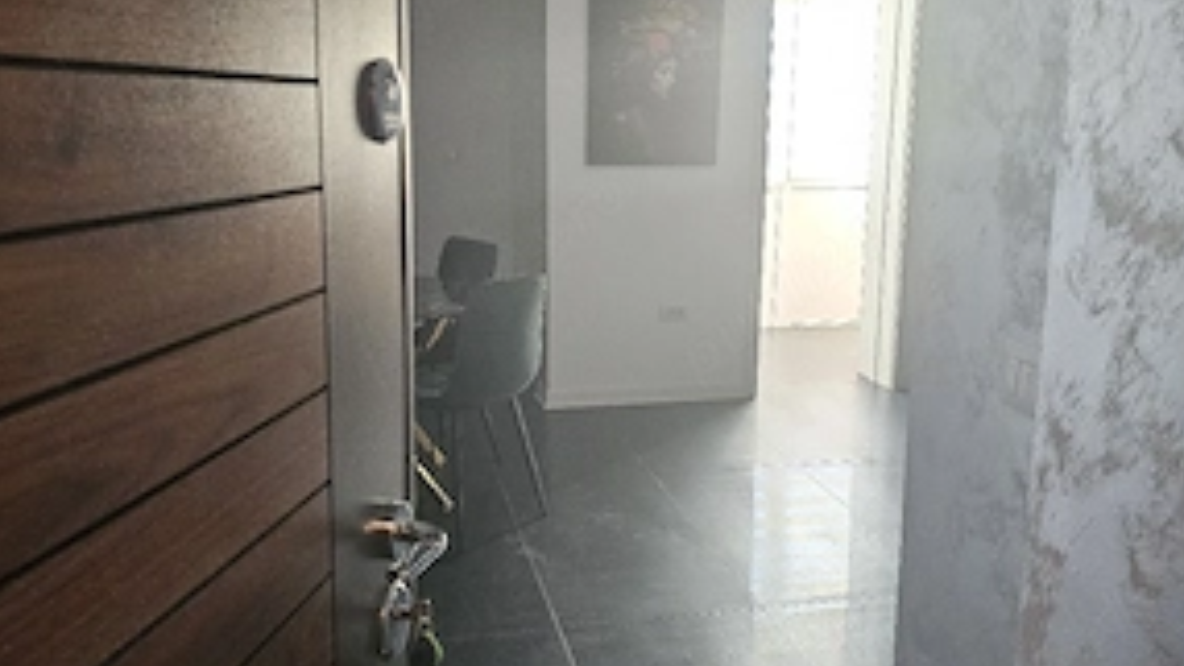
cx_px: 575
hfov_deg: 56.6
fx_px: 1099
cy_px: 327
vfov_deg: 33.7
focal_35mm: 35
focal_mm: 6.3
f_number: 1.7
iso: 500
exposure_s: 1/100
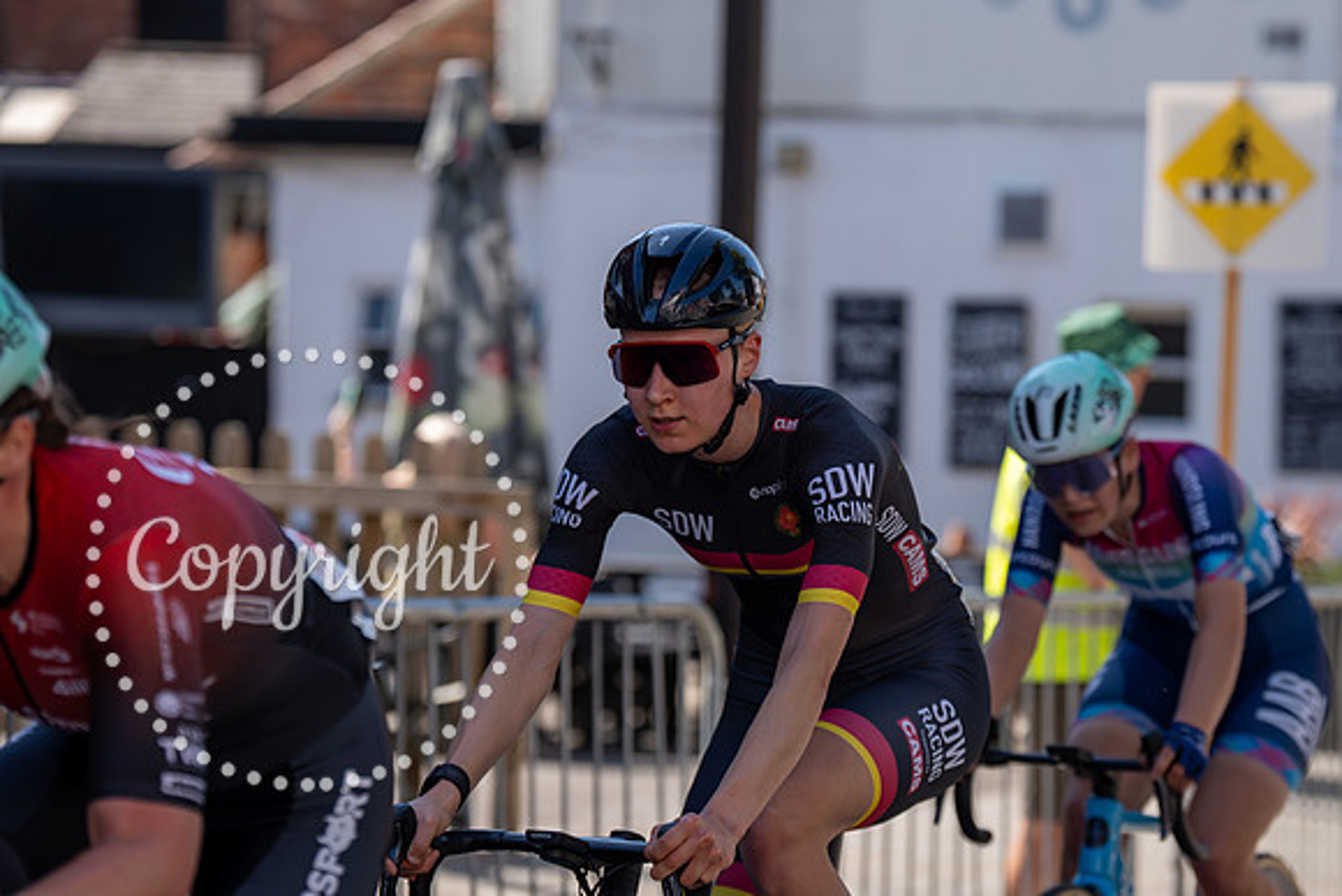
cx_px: 784
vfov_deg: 9.7
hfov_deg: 14.5
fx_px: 5273
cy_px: 372
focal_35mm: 141
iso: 100
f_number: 3.5
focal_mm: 121
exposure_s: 1/1000
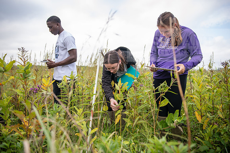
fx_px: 179
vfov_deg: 46.4
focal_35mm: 28
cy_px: 76
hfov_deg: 65.5
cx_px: 115
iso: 125
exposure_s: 1/400
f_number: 3.2
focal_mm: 28
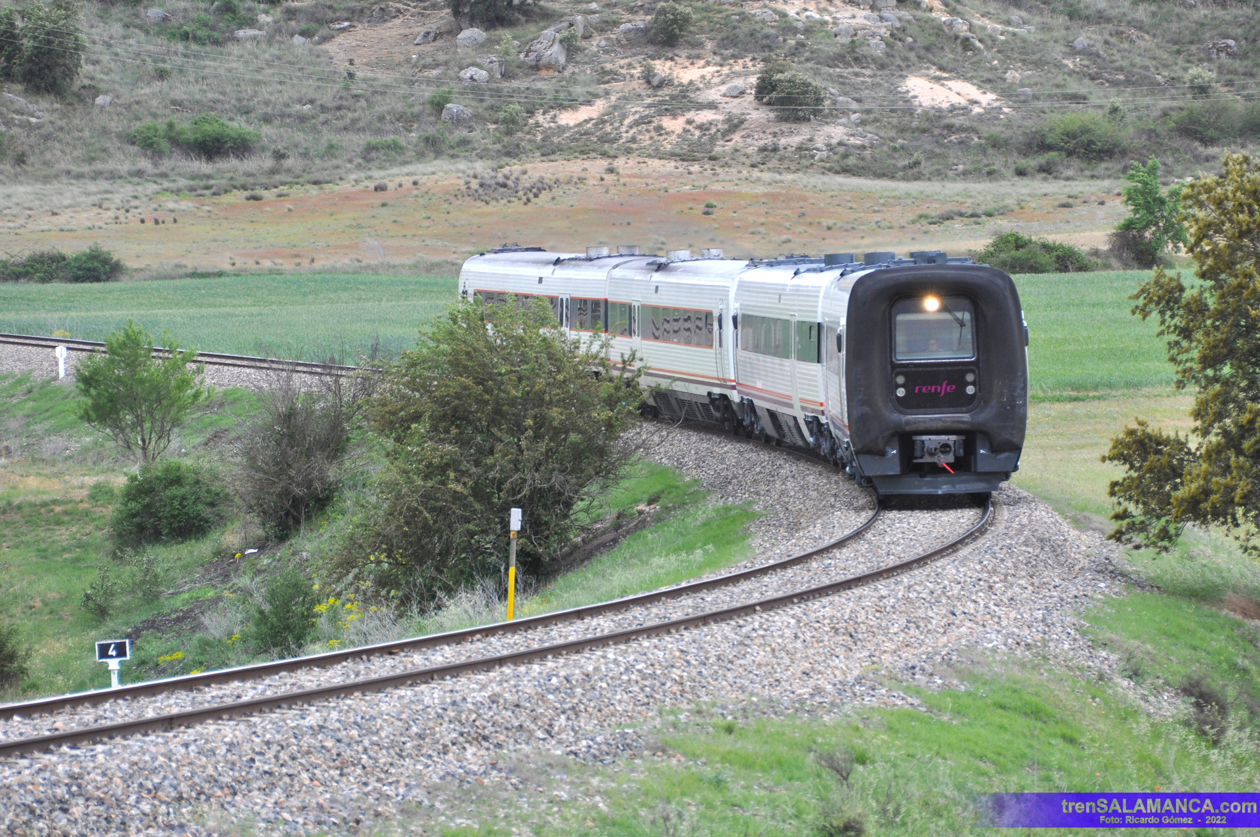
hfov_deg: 10.2
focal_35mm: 202
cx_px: 630
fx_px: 7078
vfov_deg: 6.8
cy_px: 418
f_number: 5.6
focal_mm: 135
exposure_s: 1/250
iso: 400
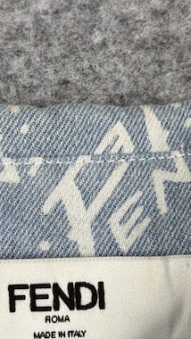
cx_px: 63
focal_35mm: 88
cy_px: 210
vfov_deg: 24.1
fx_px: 792
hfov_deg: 13.7
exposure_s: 1/183
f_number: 1.78
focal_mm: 6.76
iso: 50
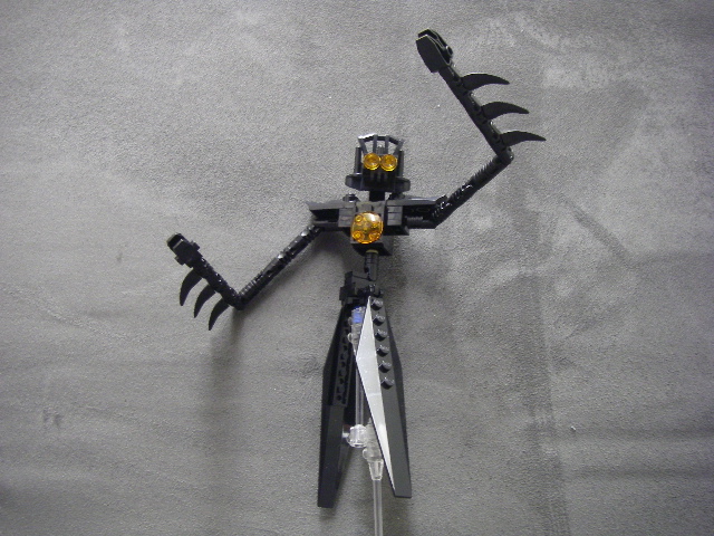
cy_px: 268
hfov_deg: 49.0
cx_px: 357
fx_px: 784
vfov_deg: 37.7
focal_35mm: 38
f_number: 3.3
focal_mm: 6.3
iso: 250
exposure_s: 1/4
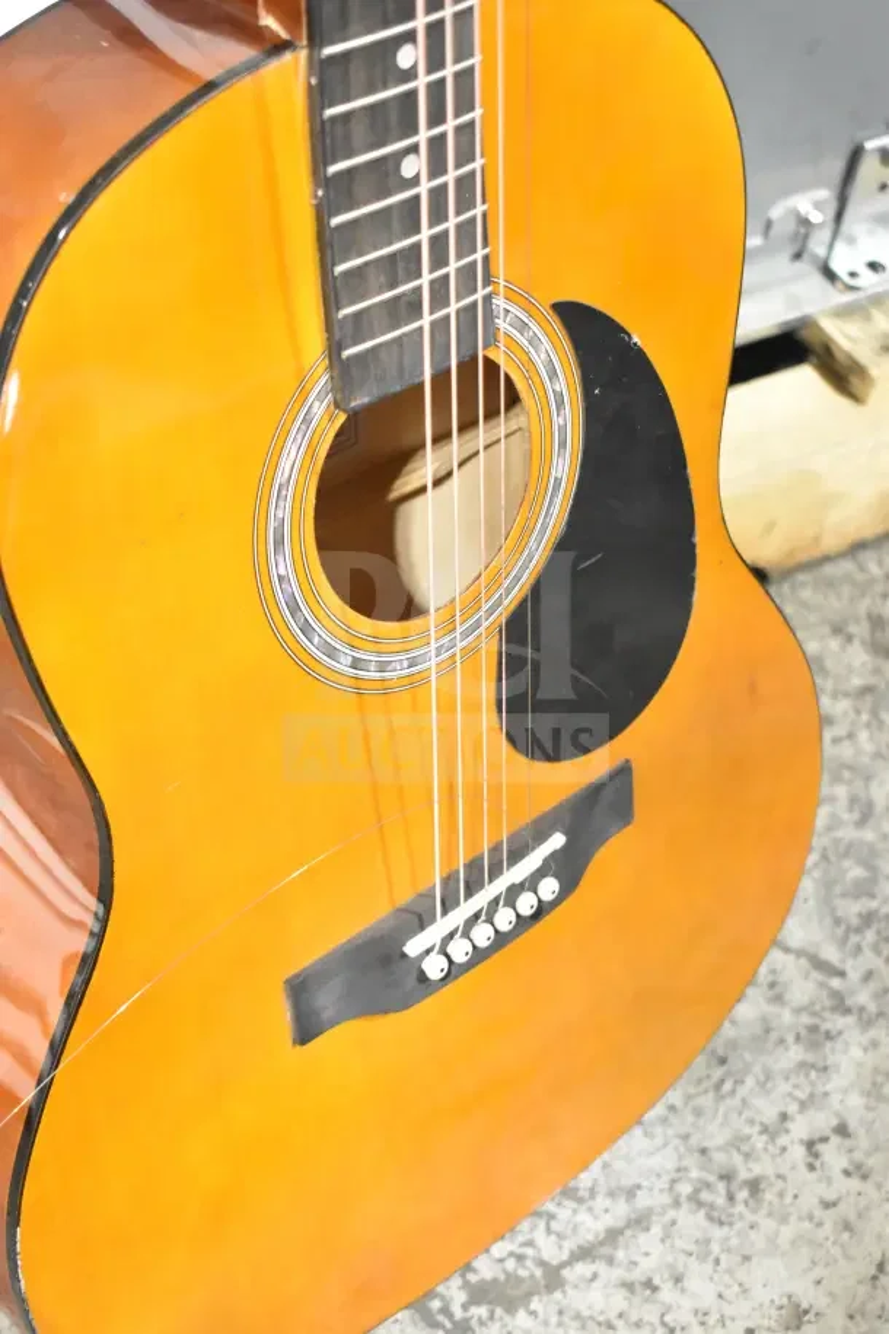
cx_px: 444
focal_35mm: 57
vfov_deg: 35.1
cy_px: 667
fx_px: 2111
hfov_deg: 23.8
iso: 6400
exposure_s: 1/100
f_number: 5
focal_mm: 38
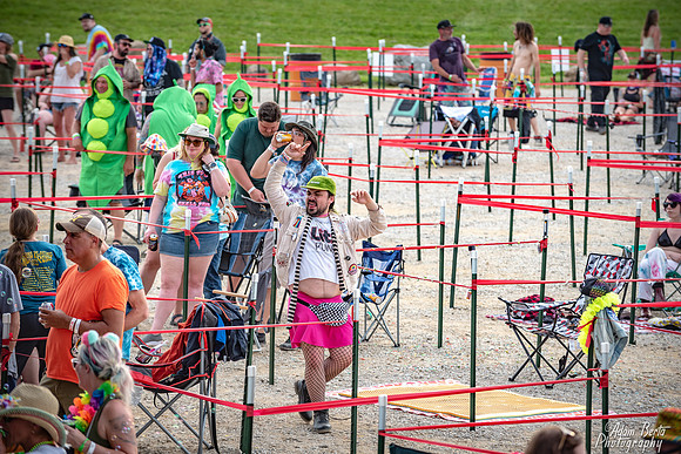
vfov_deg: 6.9
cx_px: 340
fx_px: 3784
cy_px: 227
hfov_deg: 10.3
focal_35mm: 200
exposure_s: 1/320
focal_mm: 200
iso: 400
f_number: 5.6
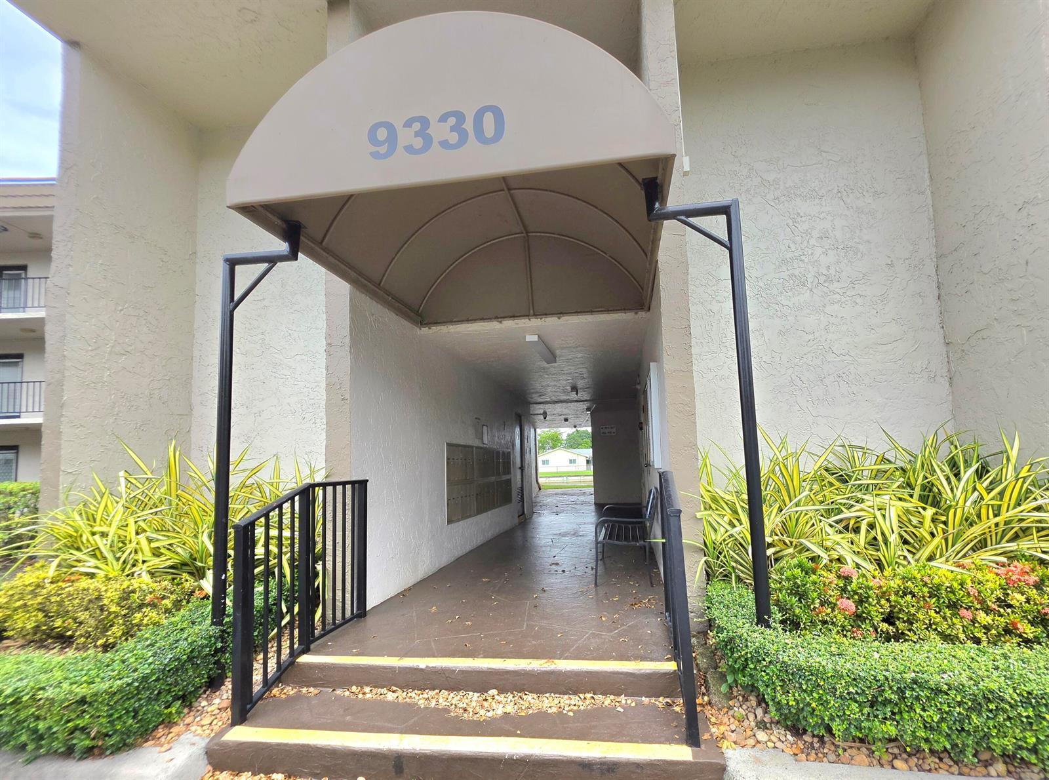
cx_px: 524
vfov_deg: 89.6
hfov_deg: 106.3
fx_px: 393
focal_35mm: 13
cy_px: 390
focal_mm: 2.2
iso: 50
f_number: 1.9
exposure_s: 1/769
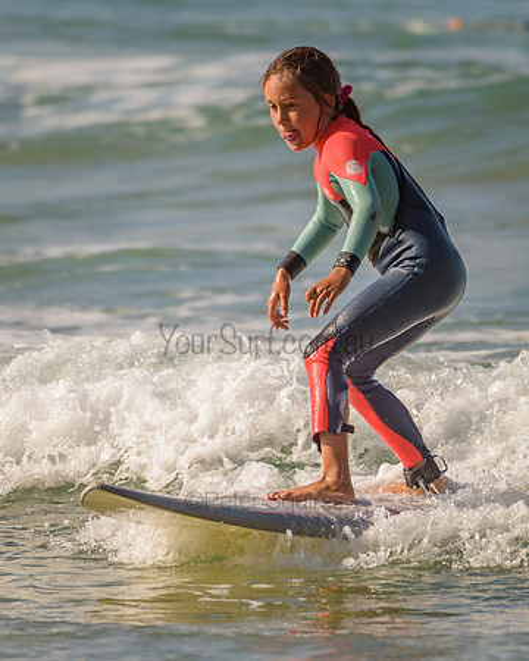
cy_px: 350
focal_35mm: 918
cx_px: 288
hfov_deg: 1.7
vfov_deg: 2.1
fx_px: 17973
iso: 125
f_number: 5.6
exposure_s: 1/2000
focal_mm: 500
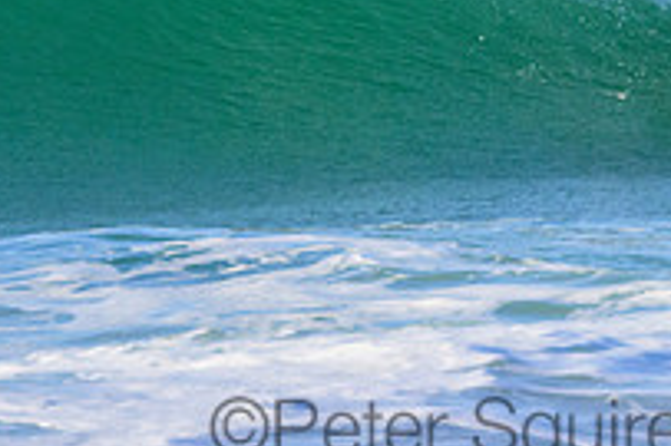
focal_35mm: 2289
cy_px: -121
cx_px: 466
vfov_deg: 0.6
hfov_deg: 0.9
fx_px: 42629
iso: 2200
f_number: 11
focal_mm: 800
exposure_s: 1/1250
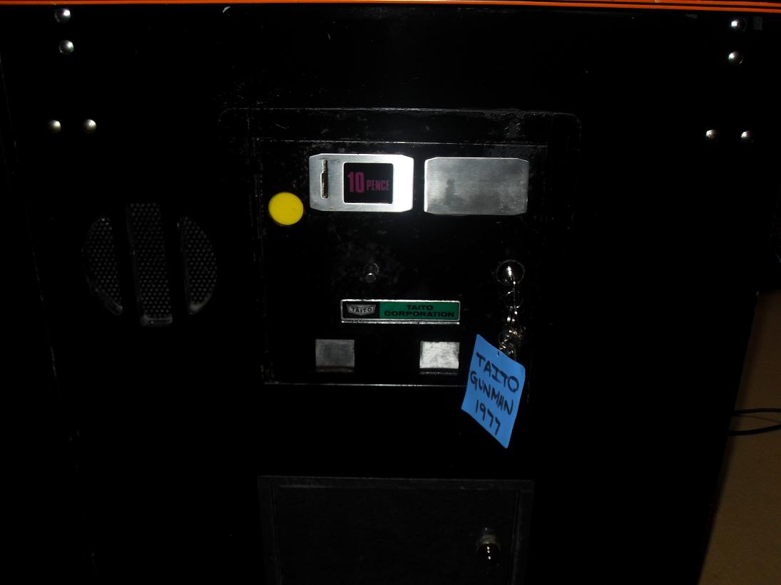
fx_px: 902
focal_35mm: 40
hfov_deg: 46.8
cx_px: 390
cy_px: 292
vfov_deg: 36.0
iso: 100
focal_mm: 7.1
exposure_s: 1/45
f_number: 3.1
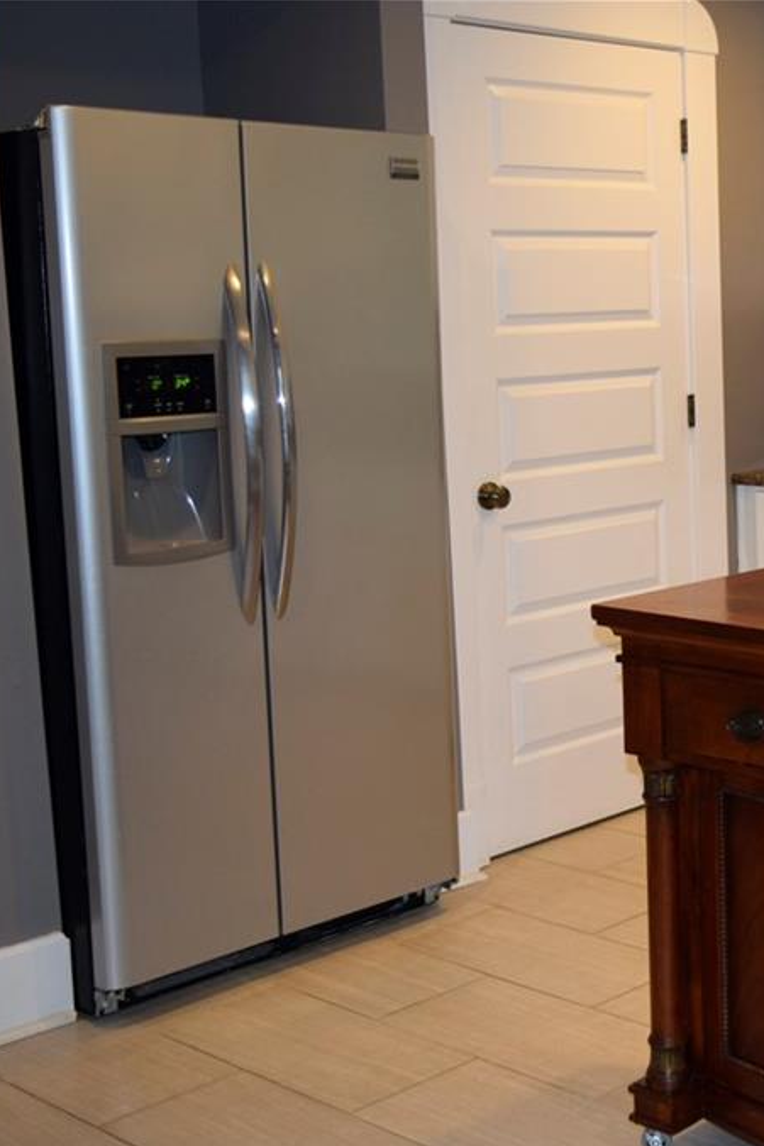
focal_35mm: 59
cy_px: 576
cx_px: 850
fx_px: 1879
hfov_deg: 21.7
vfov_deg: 33.9
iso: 800
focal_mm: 26
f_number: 4.5
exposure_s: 1/80
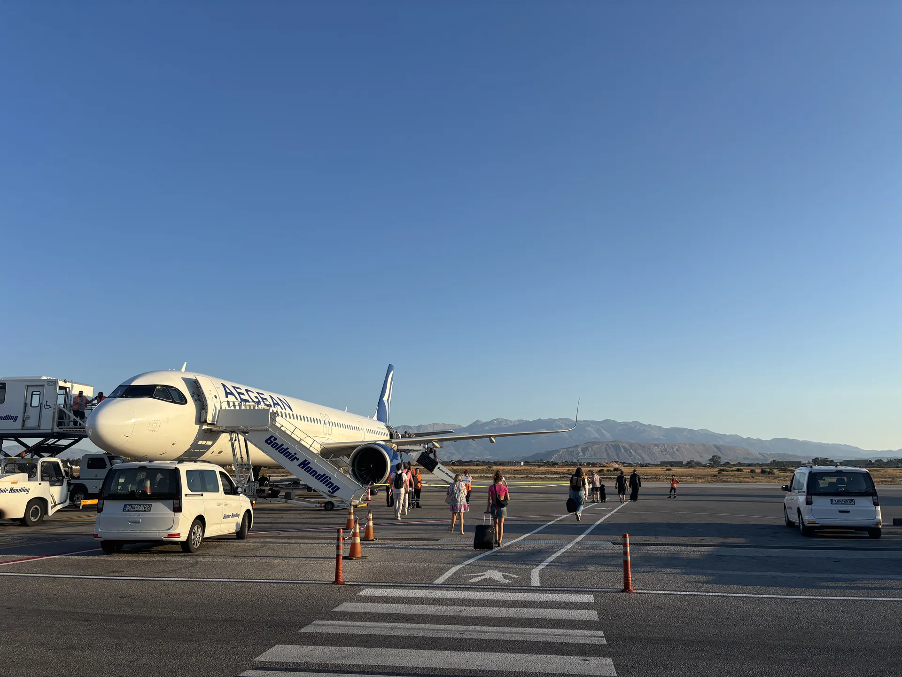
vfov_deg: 53.1
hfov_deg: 67.3
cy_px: 338
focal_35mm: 26
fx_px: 677
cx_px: 451
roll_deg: -0.3
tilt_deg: +11.0
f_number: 1.6
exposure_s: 1/2571
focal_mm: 5.96
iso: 50
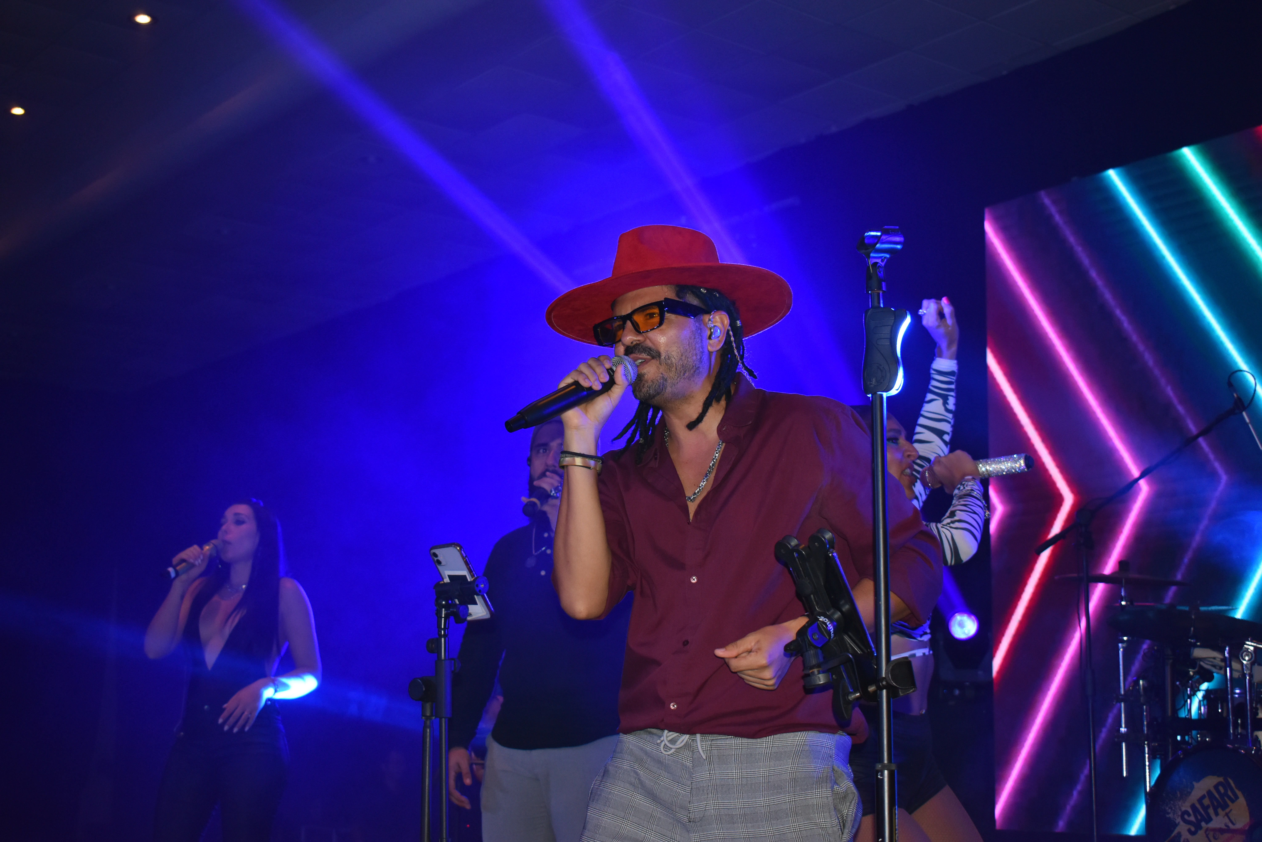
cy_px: 421
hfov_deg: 38.9
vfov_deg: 26.5
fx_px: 1788
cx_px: 631
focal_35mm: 51
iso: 800
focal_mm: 34
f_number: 4.5
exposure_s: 1/200
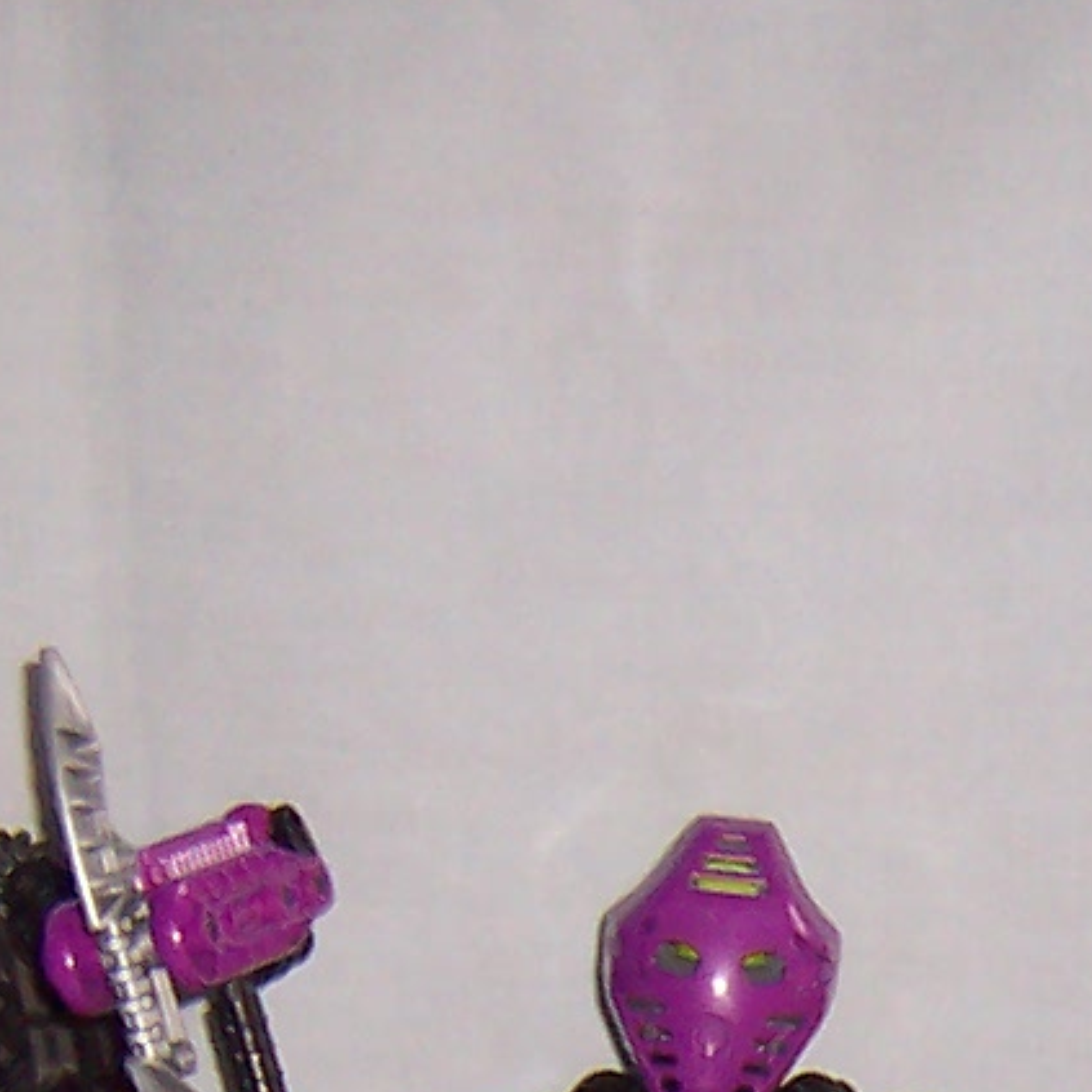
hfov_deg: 11.2
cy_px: 1559
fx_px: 5461
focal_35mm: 153
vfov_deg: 11.0
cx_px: 1360
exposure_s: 1/60
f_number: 2.8
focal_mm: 5.6
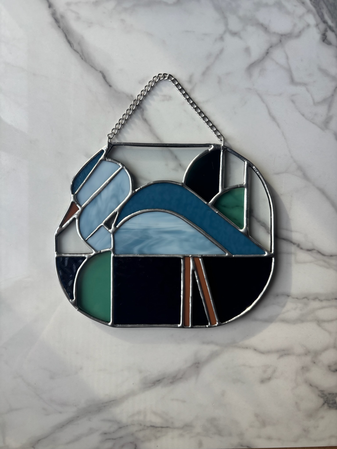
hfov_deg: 53.1
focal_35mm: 26
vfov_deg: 67.3
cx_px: 168
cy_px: 224
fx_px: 337
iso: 50
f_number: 1.6
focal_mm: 5.96
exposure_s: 1/121
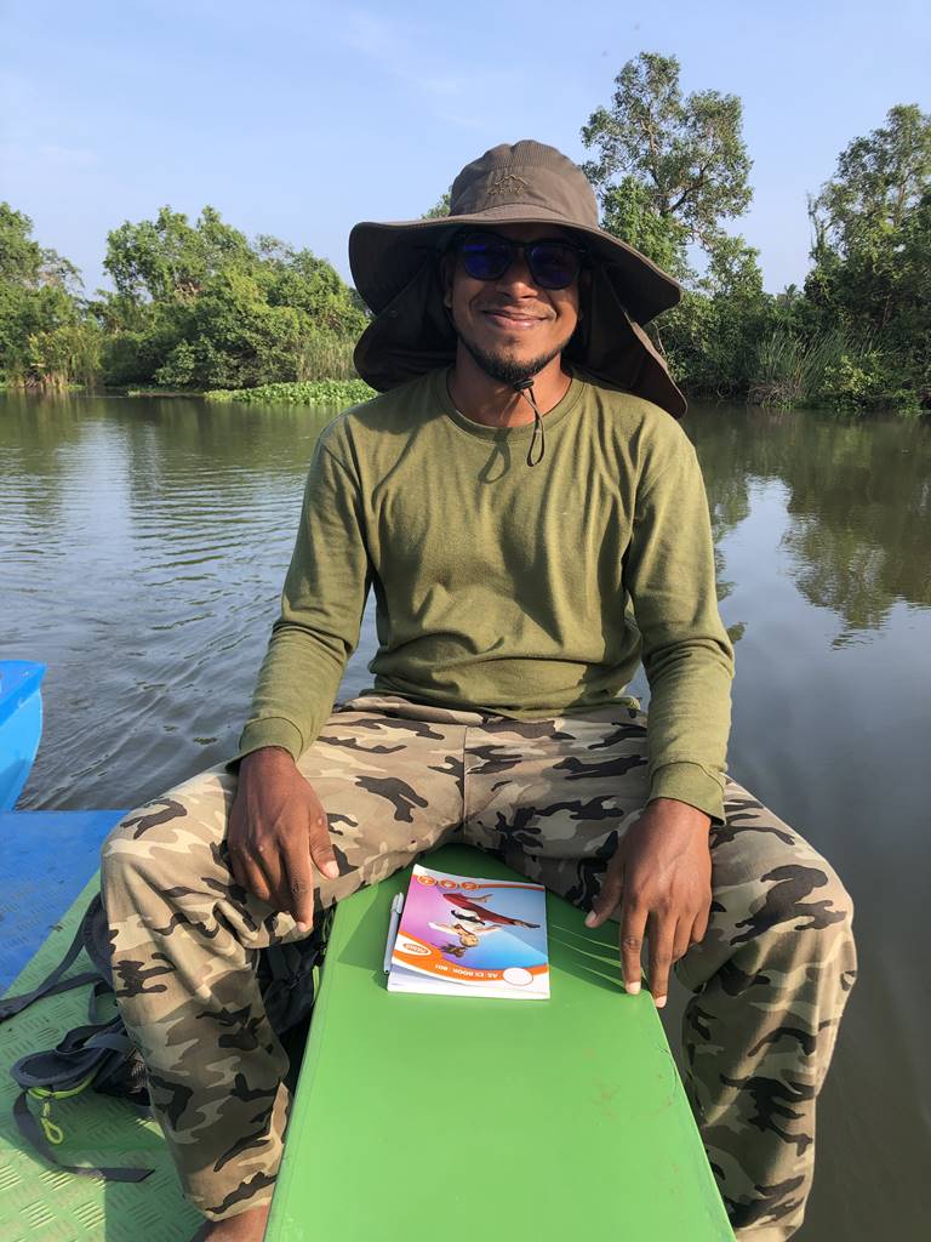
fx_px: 1004
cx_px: 466
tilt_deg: -16.3
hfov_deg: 49.7
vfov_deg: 63.4
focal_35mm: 28
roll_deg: +1.3
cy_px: 621
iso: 20
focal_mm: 3.99
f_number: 1.8
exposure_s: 1/552
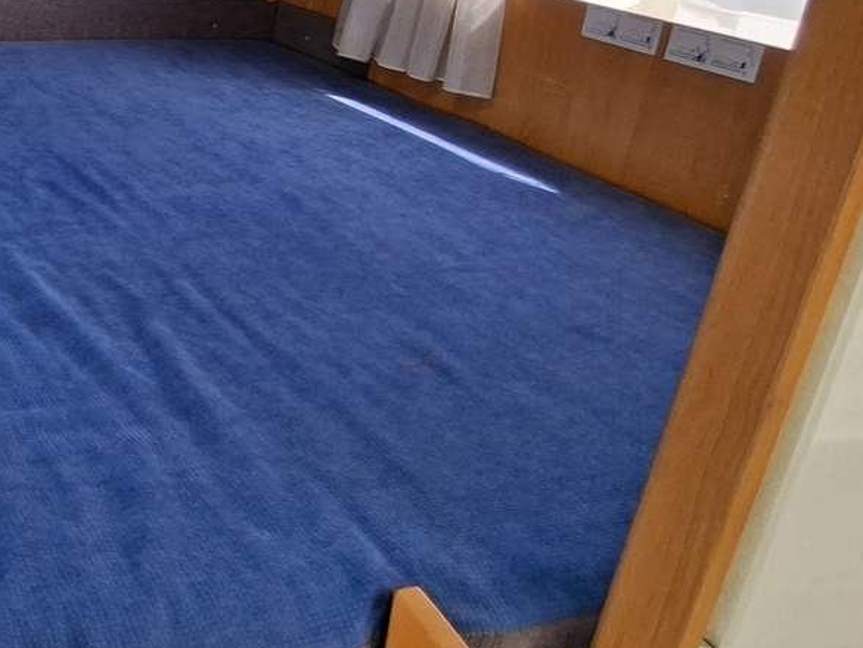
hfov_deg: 39.4
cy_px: -24
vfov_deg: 38.4
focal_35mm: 32
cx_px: -190
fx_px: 798
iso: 40
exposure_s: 1/126
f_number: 2.2
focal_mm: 1.74
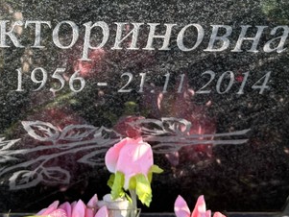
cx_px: 83
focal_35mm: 69
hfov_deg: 27.9
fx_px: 576
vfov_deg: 20.1
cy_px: -40
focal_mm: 5.96
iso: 50
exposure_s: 1/201
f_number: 1.6
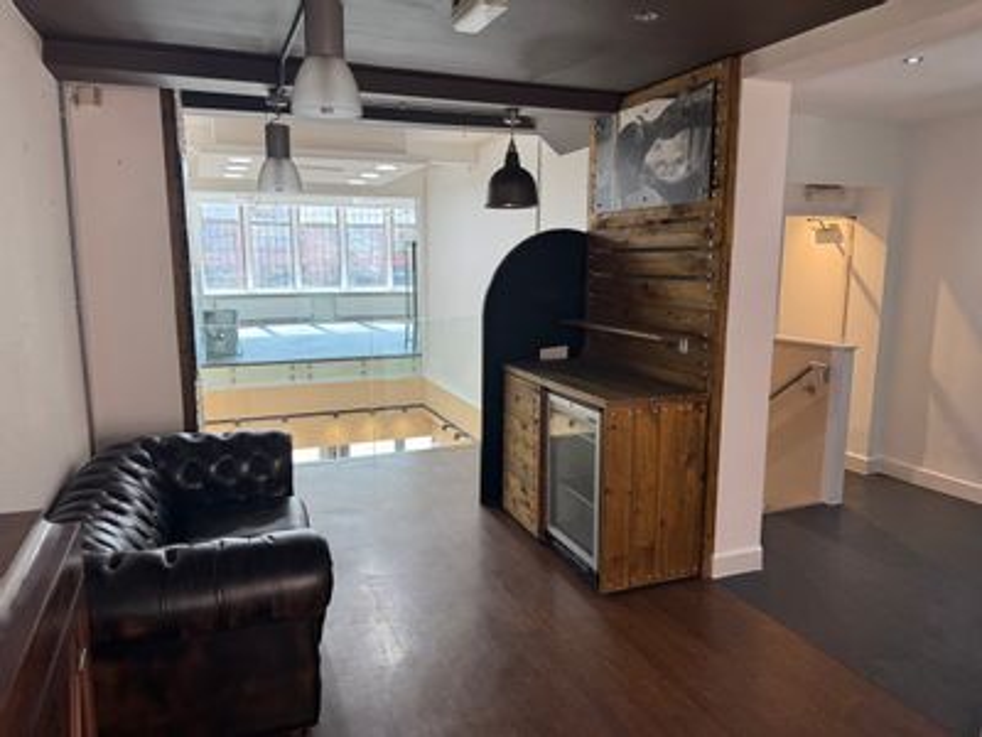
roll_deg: +0.0
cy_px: 368
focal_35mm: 24
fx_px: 681
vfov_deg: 56.8
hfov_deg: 71.6
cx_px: 491
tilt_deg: -9.3
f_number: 1.78
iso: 80
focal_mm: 6.76
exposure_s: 1/100
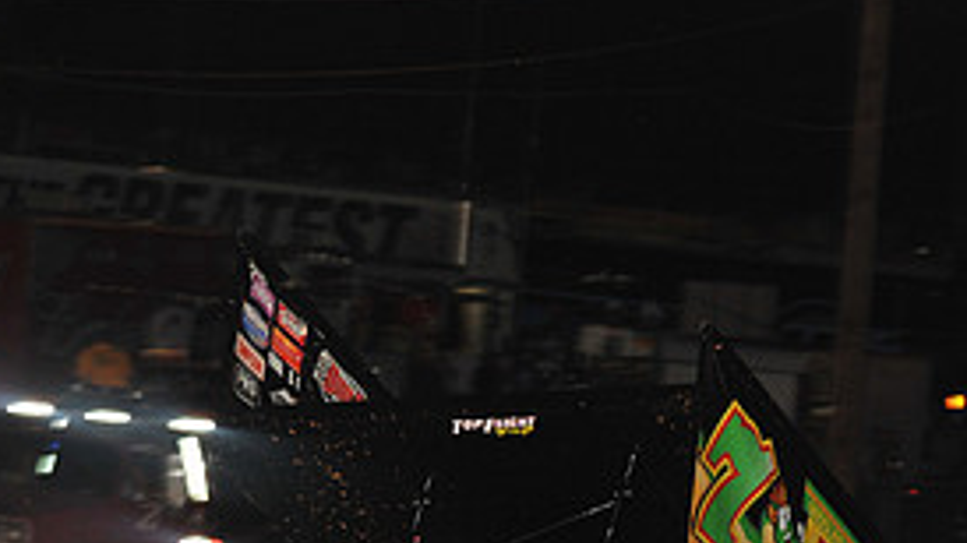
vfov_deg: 4.9
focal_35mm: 248
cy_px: 610
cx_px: 861
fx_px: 6358
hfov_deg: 8.7
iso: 1000
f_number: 7.1
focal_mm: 112
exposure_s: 1/320
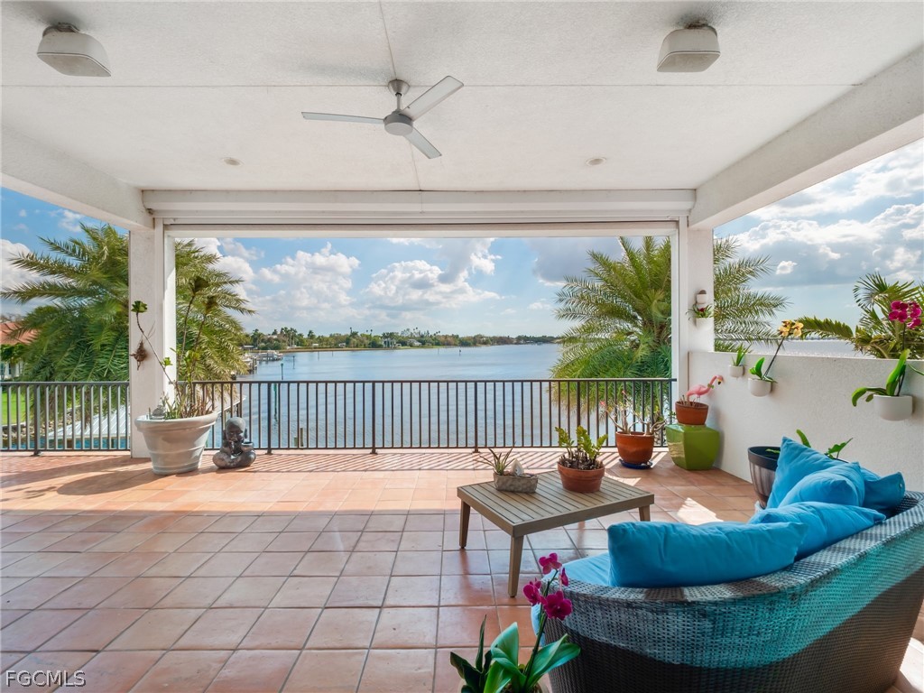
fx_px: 374
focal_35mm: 14
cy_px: 346
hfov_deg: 102.1
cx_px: 462
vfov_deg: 85.7
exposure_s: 1/250
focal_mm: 7
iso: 200
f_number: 7.1
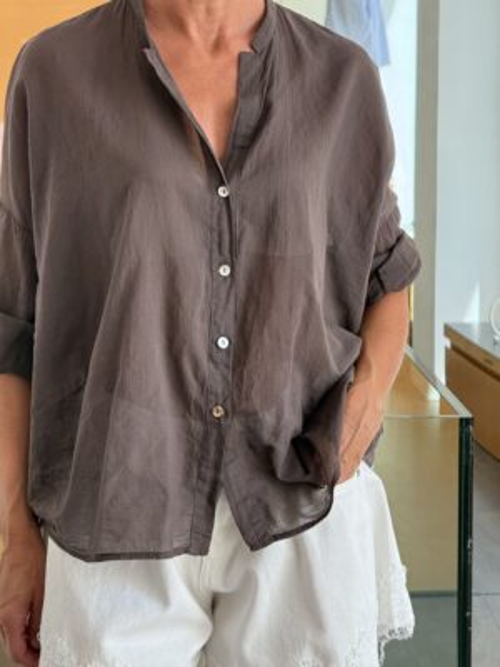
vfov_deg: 16.4
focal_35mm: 120
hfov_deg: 12.3
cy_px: 334
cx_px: 250
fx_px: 2311
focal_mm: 15.66
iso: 125
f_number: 2.8
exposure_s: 1/100
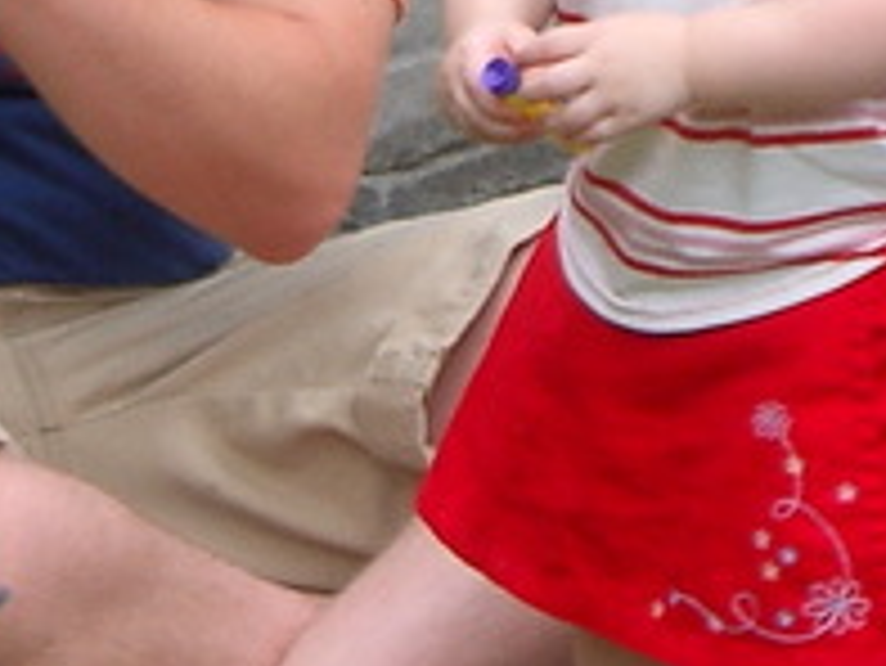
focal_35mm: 422
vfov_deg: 3.5
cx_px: 157
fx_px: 10808
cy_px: -472
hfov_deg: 4.7
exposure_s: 1/160
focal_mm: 17.4
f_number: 4.8
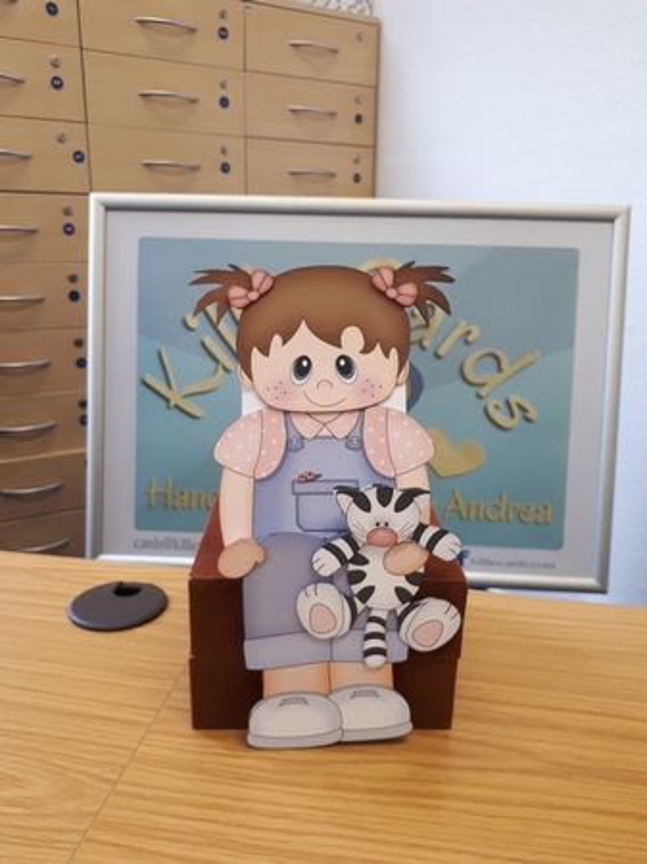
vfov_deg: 65.4
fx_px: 674
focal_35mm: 27
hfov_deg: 51.3
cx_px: 324
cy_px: 432
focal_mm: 3.6
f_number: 1.9
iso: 64
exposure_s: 1/33
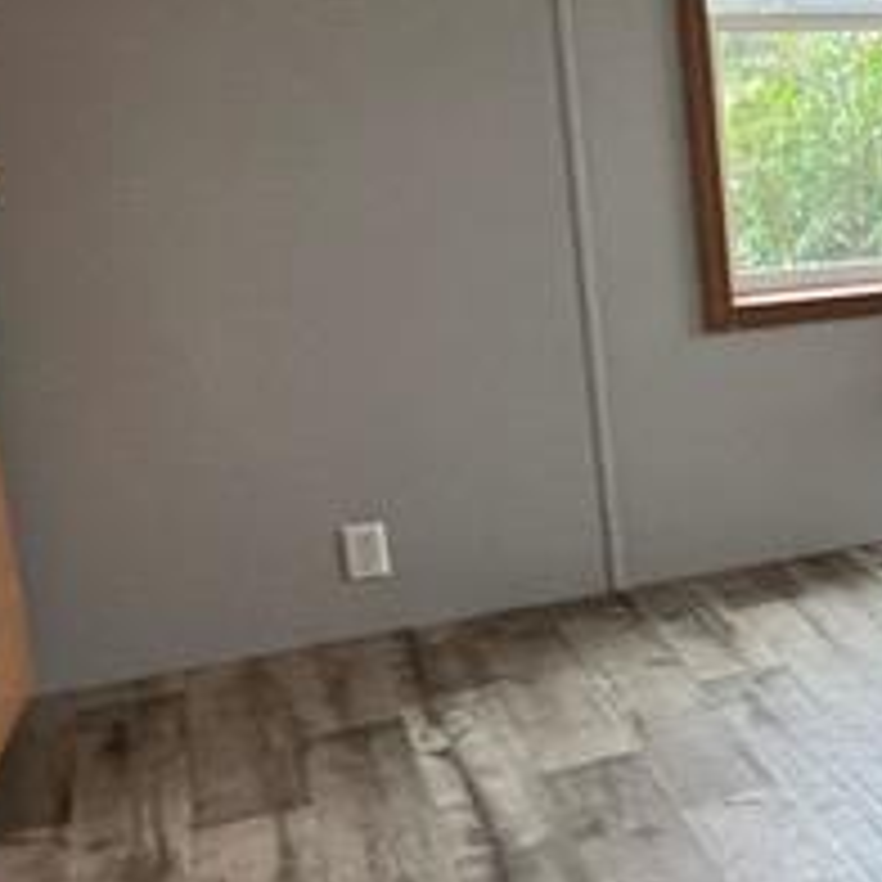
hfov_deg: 20.3
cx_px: 1588
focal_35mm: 60
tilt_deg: -10.7
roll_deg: -1.8
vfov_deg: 28.5
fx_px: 1730
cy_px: 320
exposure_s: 1/99
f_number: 1.8
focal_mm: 1.57
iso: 125
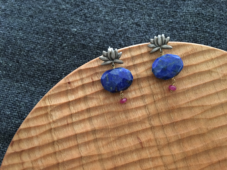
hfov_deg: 61.7
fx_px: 190
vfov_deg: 48.2
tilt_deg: -78.9
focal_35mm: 29
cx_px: 114
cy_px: 85
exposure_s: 1/4
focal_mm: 4.15
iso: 100
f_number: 2.2
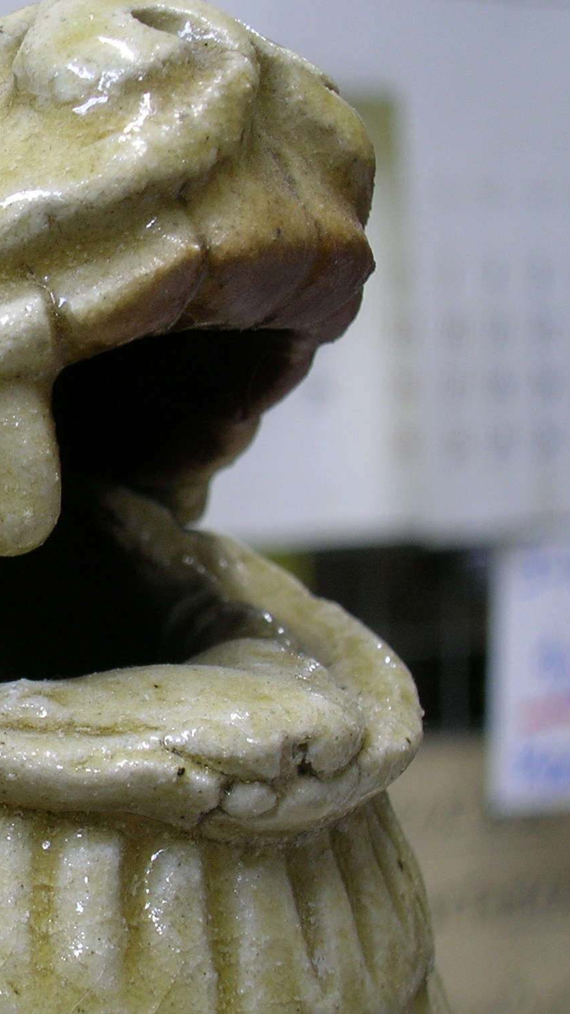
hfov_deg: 11.6
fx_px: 2715
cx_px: -200
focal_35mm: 101
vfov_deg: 21.1
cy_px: 556
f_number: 3.4
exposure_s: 1/3.7
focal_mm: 9
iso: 56
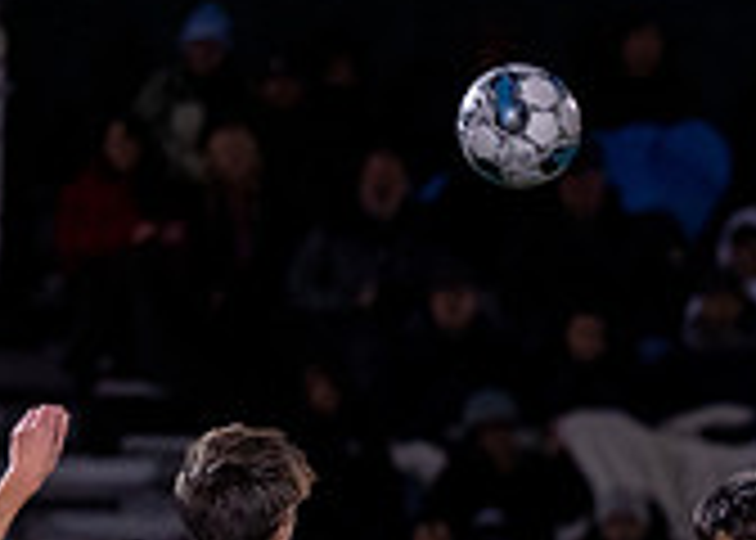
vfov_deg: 1.5
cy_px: 646
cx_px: 1090
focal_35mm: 969
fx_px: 20805
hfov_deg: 2.1
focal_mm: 200
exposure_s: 1/1000
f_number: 2.8
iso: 2500
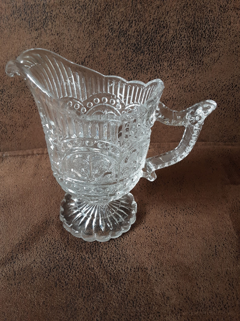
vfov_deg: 63.4
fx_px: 259
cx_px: 120
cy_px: 160
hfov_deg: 49.7
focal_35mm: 28
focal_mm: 2.9
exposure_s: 1/50
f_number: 1.9
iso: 80
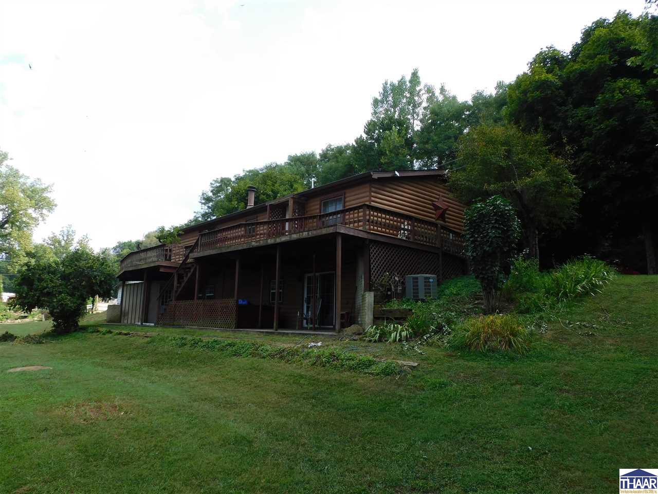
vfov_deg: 56.8
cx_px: 329
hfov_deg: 71.6
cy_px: 247
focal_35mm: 24
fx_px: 456
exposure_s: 1/500
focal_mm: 4.3
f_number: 3.3
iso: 125
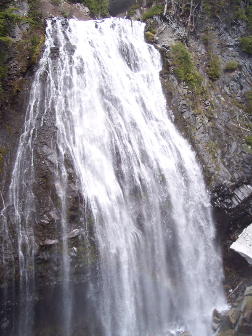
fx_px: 369
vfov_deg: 49.0
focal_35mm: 38
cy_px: 168
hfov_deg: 37.7
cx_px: 126
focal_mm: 8
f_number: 2.8
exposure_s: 1/700
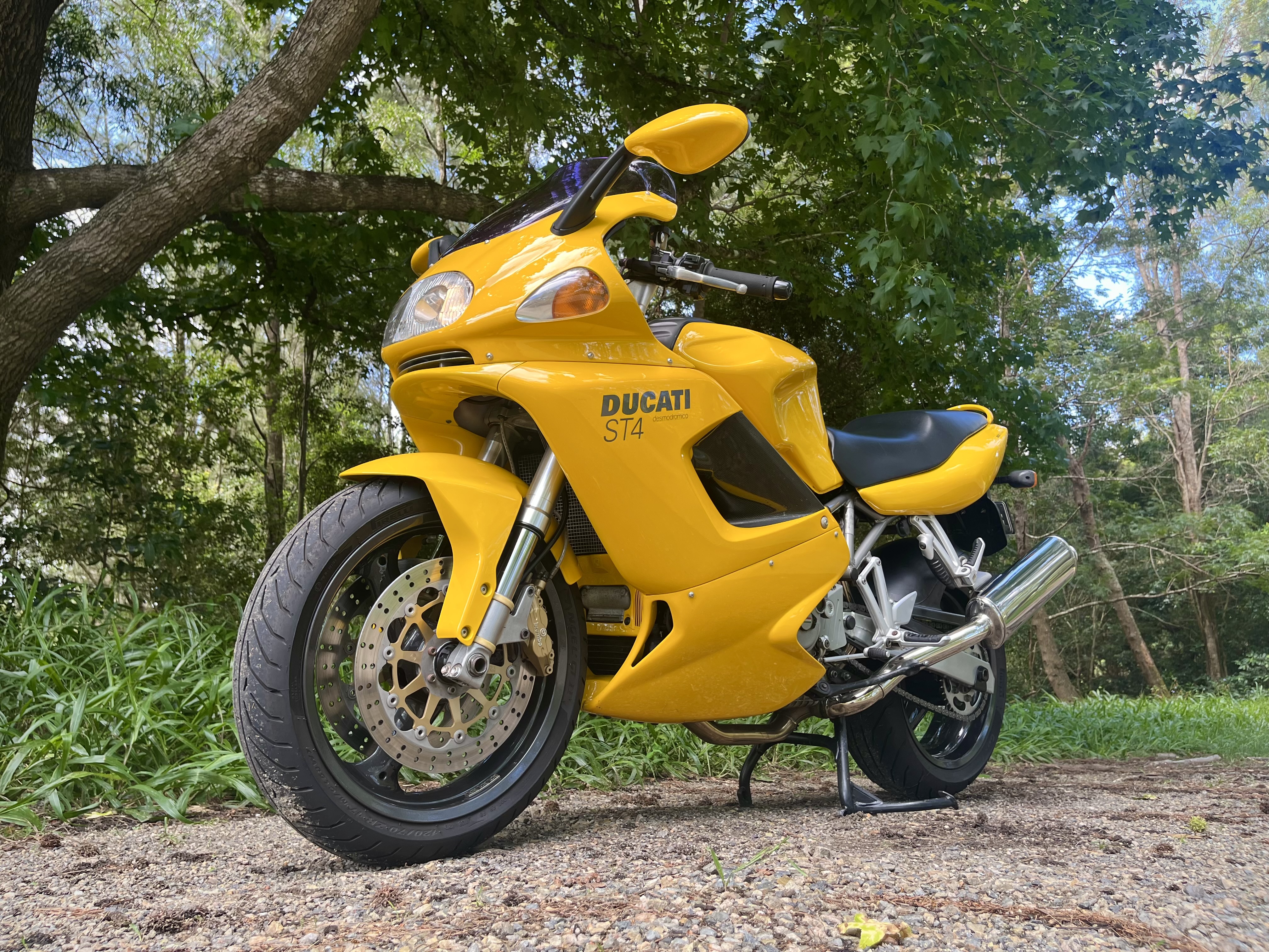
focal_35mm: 26
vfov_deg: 53.1
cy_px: 476
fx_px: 953
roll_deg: +0.9
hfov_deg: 67.3
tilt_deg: +12.7
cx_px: 634
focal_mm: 5.1
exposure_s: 1/121
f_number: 1.6
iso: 40
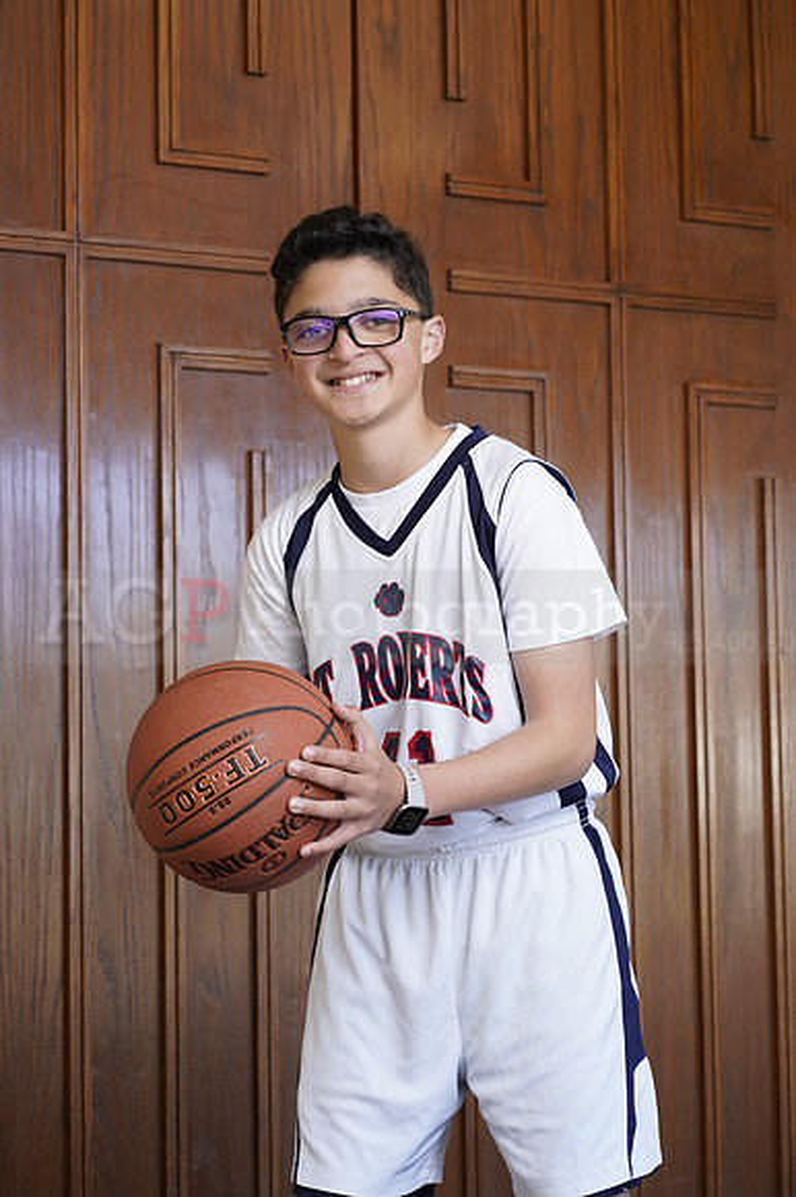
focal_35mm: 85
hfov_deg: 16.1
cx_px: 398
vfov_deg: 23.9
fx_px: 2822
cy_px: 598
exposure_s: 1/60
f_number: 5.6
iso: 200
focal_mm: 85
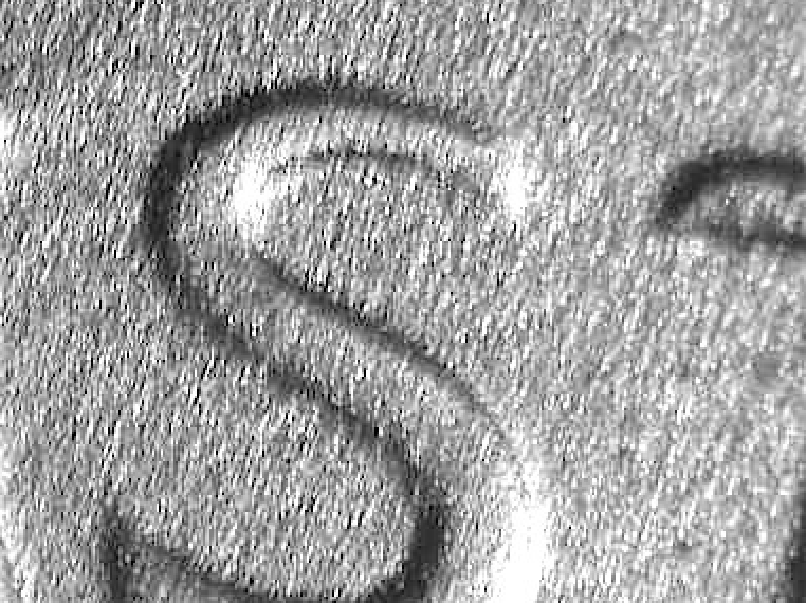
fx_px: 6025
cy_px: 360
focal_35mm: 259
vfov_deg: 5.7
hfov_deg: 7.7
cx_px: 353
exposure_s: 1/5.2
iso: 100
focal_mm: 32
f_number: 5.1
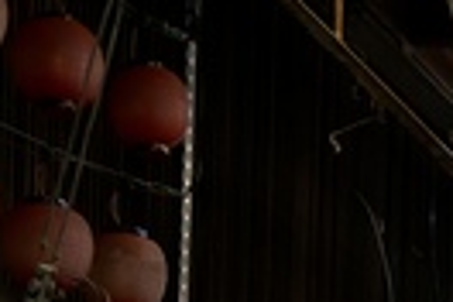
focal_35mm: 203
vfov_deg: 6.4
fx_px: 2554
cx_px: 1290
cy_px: 793
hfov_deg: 8.7
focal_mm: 23.4
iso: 320
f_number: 3.6
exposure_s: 1/160
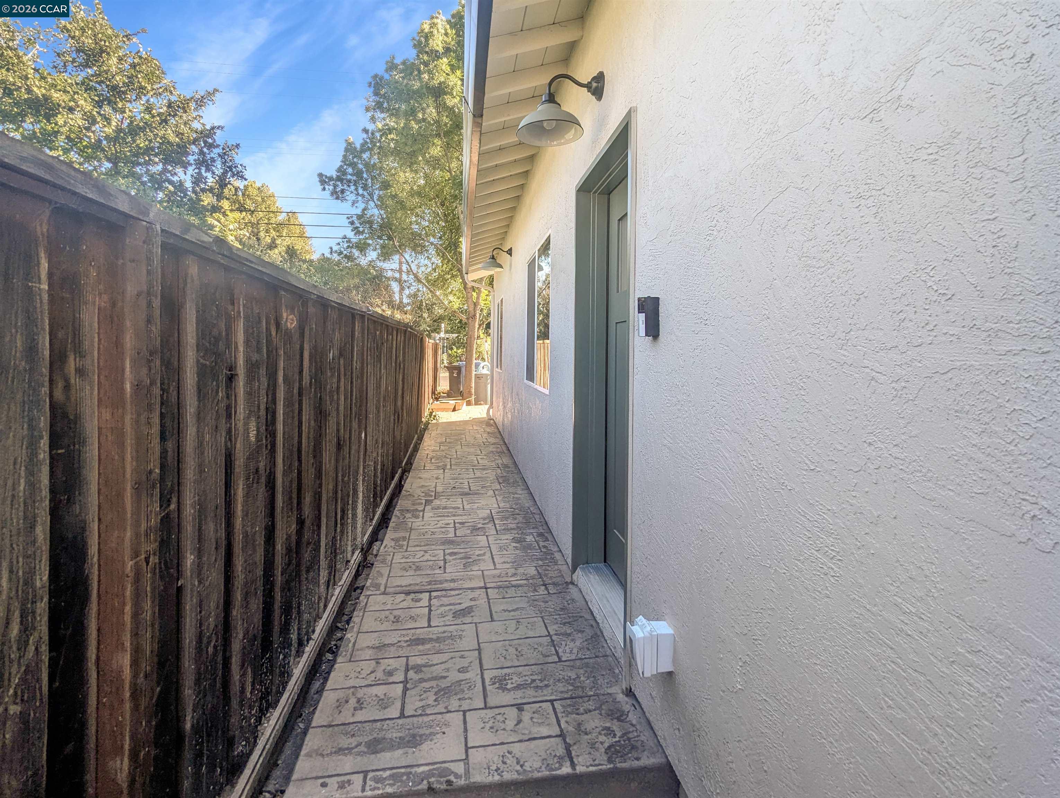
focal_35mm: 16
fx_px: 491
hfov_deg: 94.4
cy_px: 399
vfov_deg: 78.2
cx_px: 530
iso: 47
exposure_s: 1/534
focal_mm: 2.35
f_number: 2.2
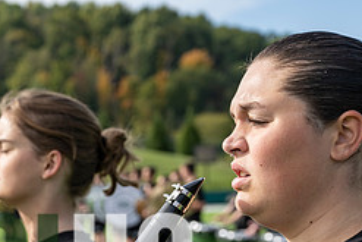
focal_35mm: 129
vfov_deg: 10.5
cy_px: 282
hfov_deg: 15.8
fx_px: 1298
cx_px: 82
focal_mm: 55
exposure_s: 1/250
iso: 80
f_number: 4.5
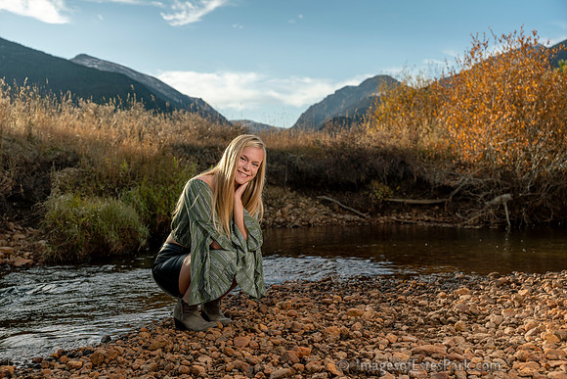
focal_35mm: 40
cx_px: 284
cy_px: 190
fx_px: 630
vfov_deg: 33.4
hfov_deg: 48.4
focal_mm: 40
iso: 100
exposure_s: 1/640
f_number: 4.5
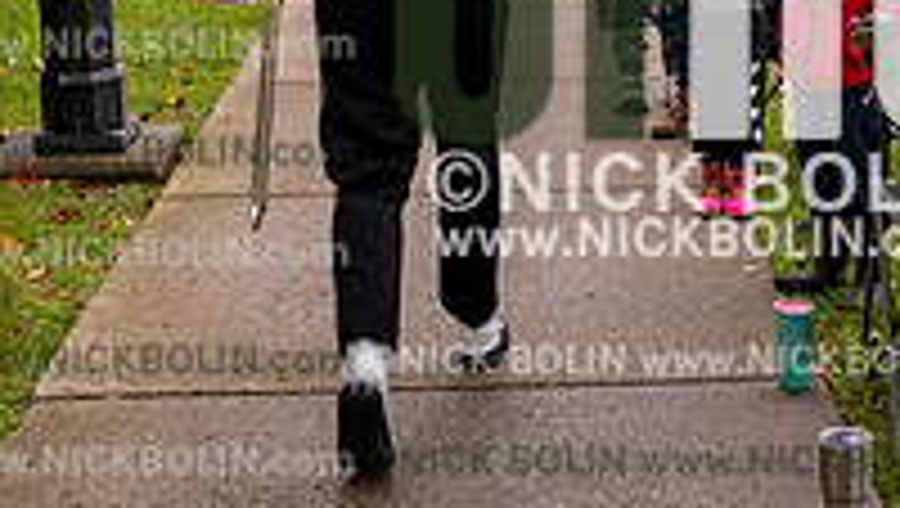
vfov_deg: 14.1
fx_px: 2031
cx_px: 711
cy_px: 47
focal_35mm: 85
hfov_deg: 24.6
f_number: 4
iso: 140
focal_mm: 28
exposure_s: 1/60
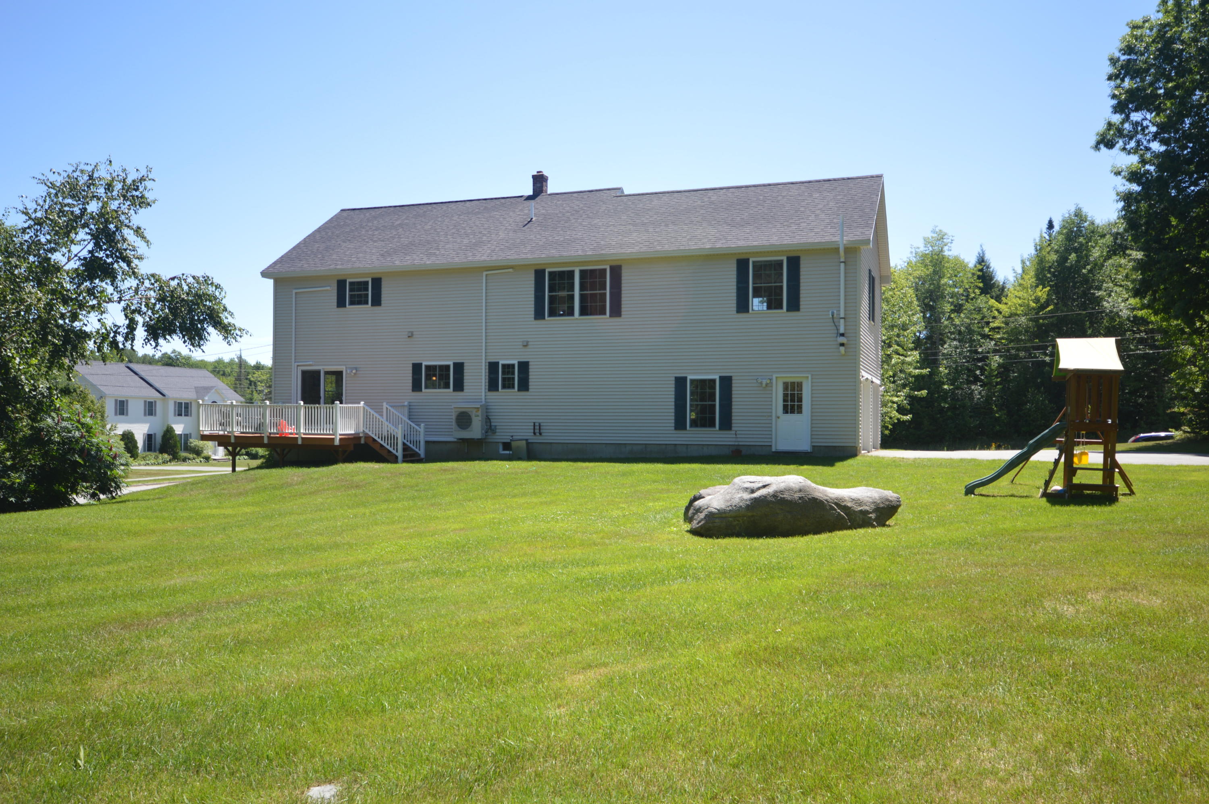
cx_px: 604
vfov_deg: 43.5
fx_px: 1006
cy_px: 402
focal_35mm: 30
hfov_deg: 62.0
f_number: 6.3
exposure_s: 1/160
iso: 100
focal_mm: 20
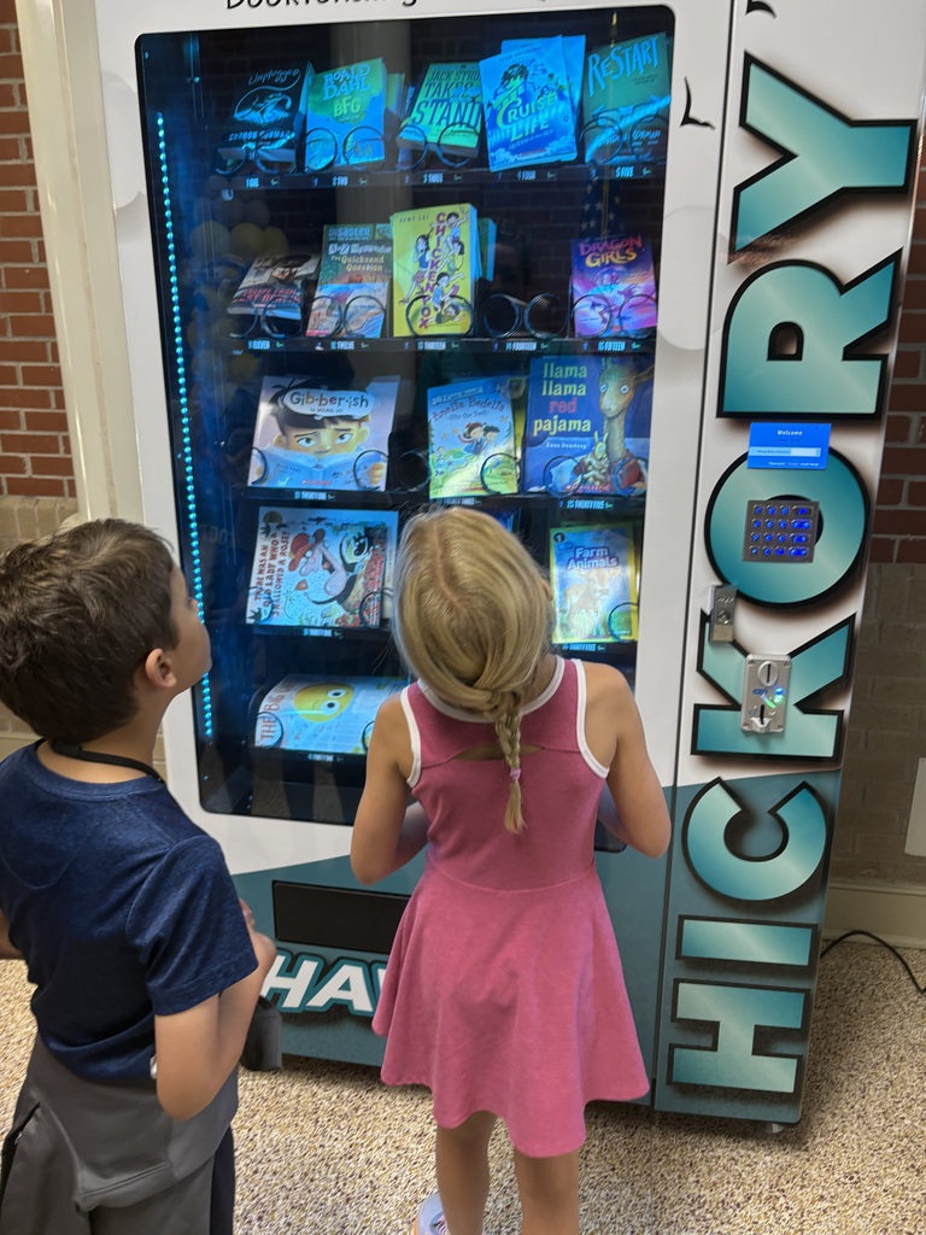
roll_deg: -1.6
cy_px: 618
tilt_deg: -14.5
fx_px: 927
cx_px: 463
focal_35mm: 26
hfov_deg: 53.1
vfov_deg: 67.3
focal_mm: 5.96
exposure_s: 1/60
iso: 125
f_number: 1.6
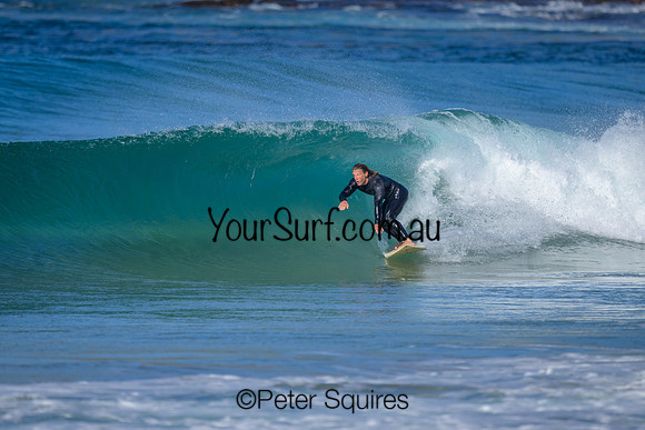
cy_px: 215
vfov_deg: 1.7
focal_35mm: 800
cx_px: 322
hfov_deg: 2.6
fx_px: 14336
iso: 280
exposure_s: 1/2000
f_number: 6.3
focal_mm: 800
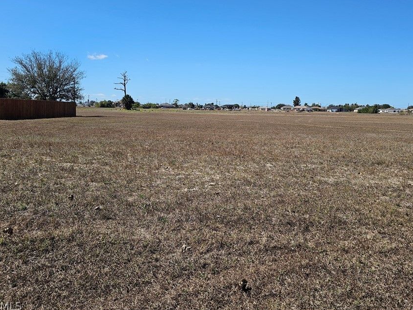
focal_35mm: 28
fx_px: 334
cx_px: 227
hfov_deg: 63.3
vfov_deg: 49.5
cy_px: 126
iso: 10
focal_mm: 6.3
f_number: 1.7
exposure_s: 1/1084
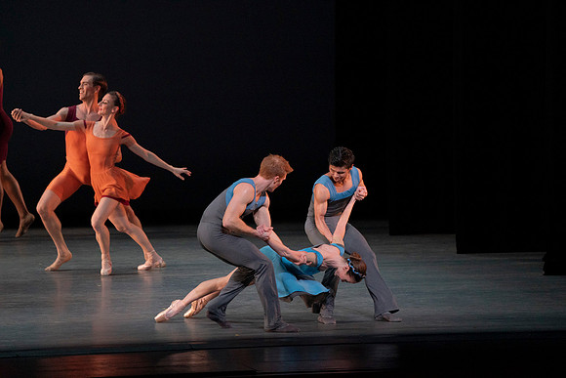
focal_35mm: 306
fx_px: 4812
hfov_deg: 6.7
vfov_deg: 4.5
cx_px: 283
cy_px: 189
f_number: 8
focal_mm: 306
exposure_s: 1/400
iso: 6400
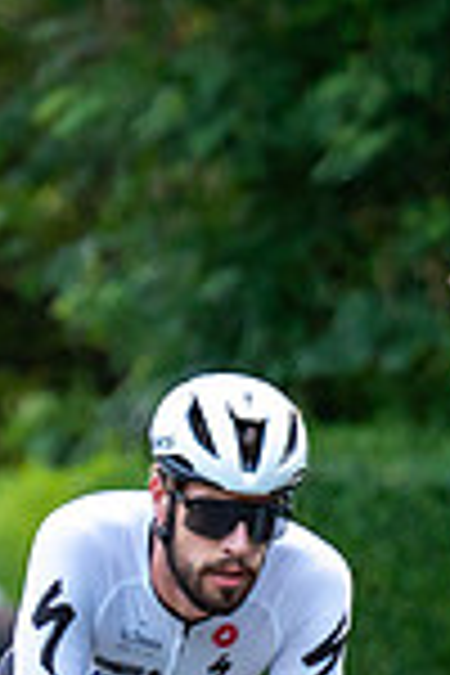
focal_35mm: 708
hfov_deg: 1.9
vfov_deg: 2.9
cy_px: 527
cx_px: 64
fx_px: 13274
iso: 1000
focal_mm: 145
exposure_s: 1/1000
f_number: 2.8
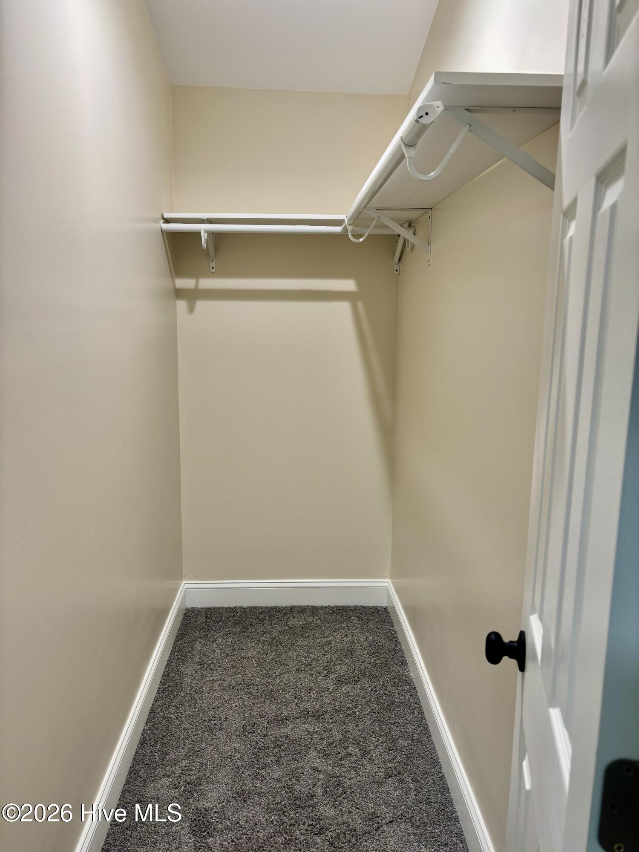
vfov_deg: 67.3
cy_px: 426
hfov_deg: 53.1
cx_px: 320
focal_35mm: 26
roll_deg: -0.8
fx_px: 640
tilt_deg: -9.4
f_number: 1.6
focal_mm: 5.96
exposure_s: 1/60
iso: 80
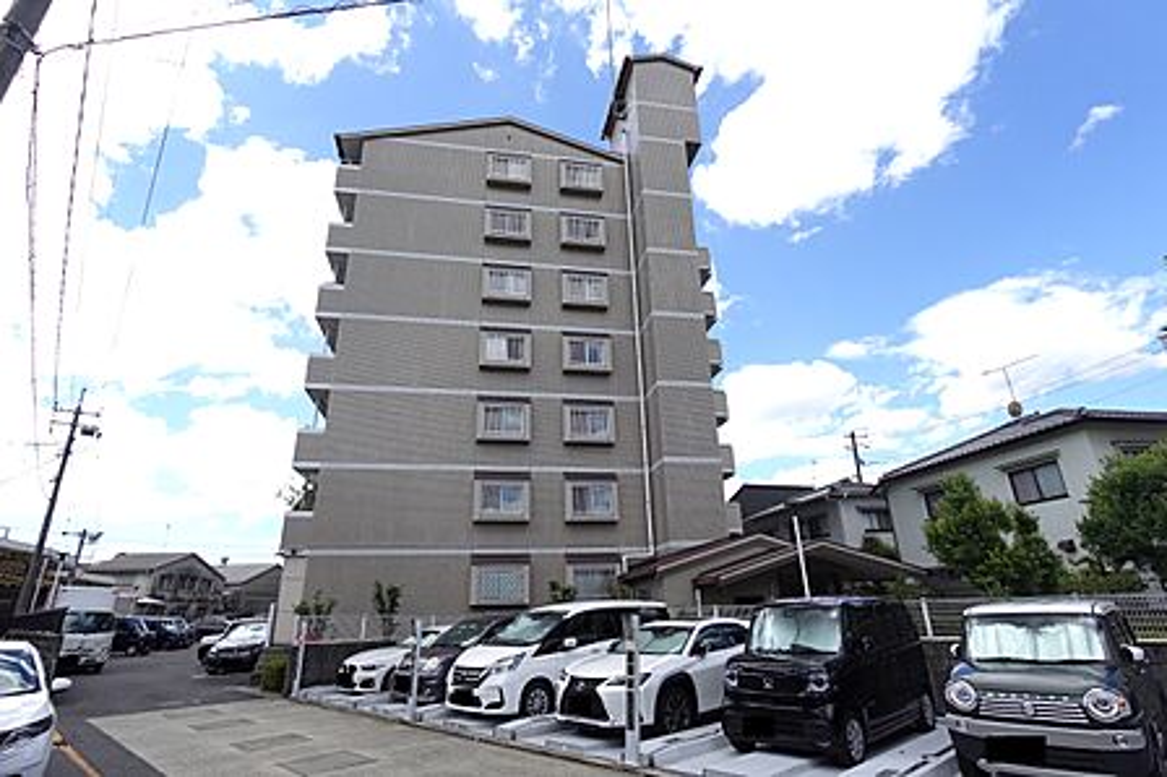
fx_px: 583
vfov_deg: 67.3
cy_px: 388
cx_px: 584
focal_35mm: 18
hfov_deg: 90.0
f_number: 4
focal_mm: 6.9
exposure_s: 1/400
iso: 100
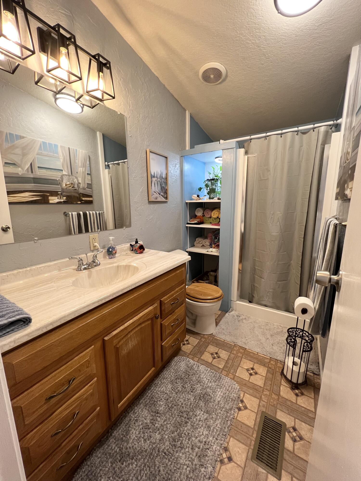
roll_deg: +1.0
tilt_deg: -10.4
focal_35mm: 13
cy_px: 240
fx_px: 181
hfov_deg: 89.9
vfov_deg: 106.2
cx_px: 180
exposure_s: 1/60
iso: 200
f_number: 1.8
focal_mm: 1.57
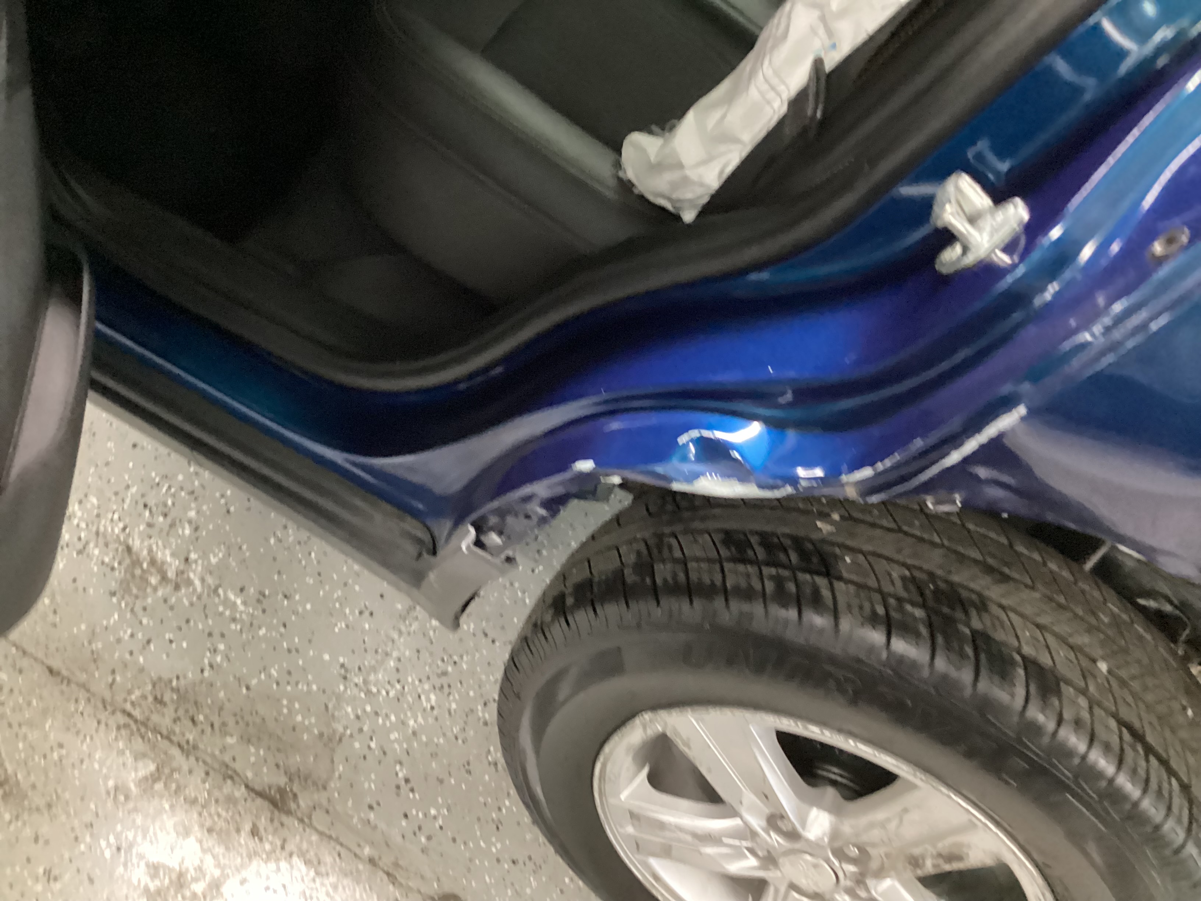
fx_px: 1076
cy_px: 450
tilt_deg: -48.0
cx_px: 600
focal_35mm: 31
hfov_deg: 58.4
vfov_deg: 45.4
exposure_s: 1/20
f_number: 2.4
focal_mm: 3.3
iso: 640
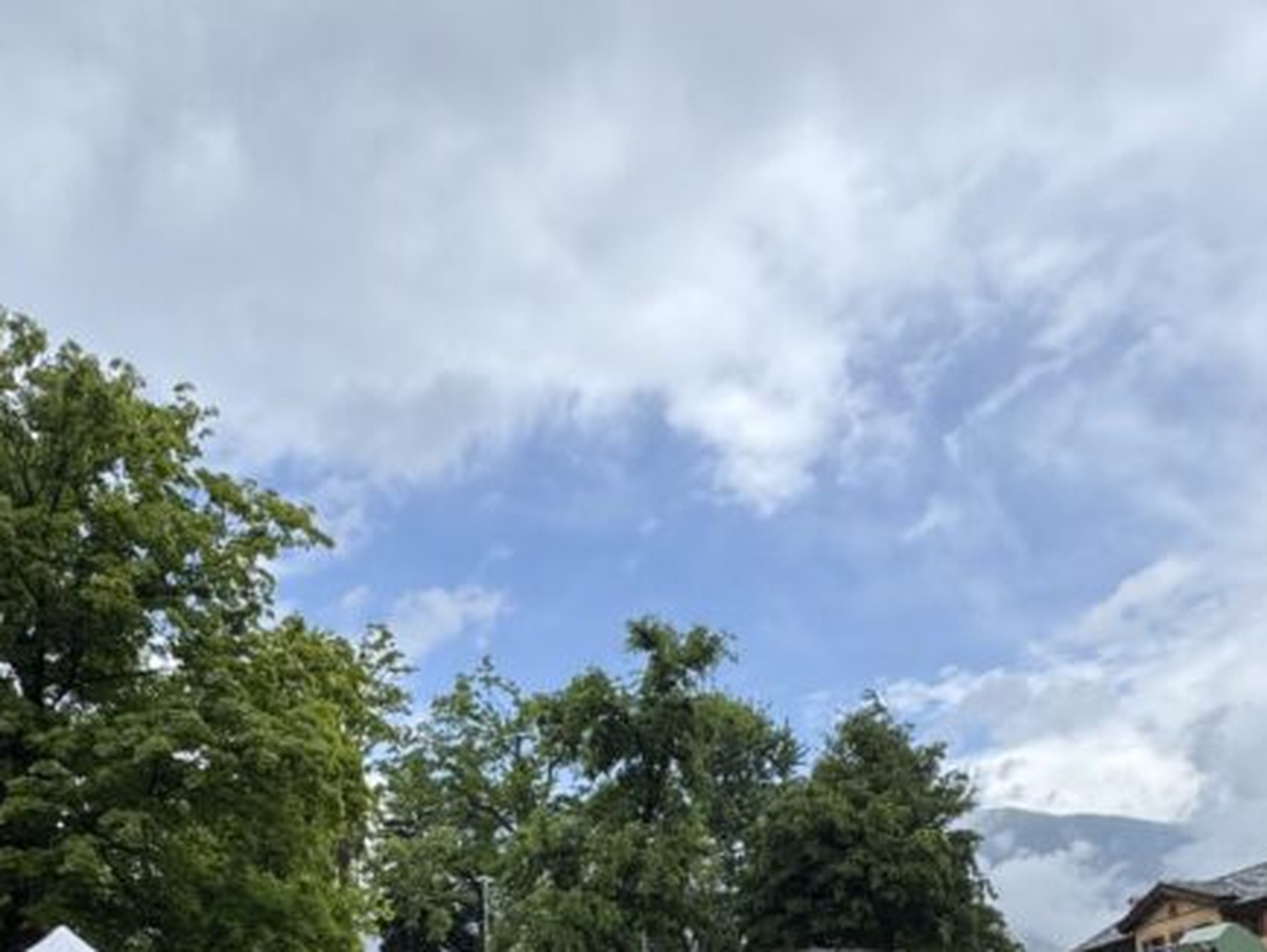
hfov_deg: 53.3
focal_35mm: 33
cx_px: 350
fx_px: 1209
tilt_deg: +11.2
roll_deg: +1.0
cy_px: 958
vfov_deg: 38.1
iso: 50
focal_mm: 2.22
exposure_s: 1/669
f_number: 2.2
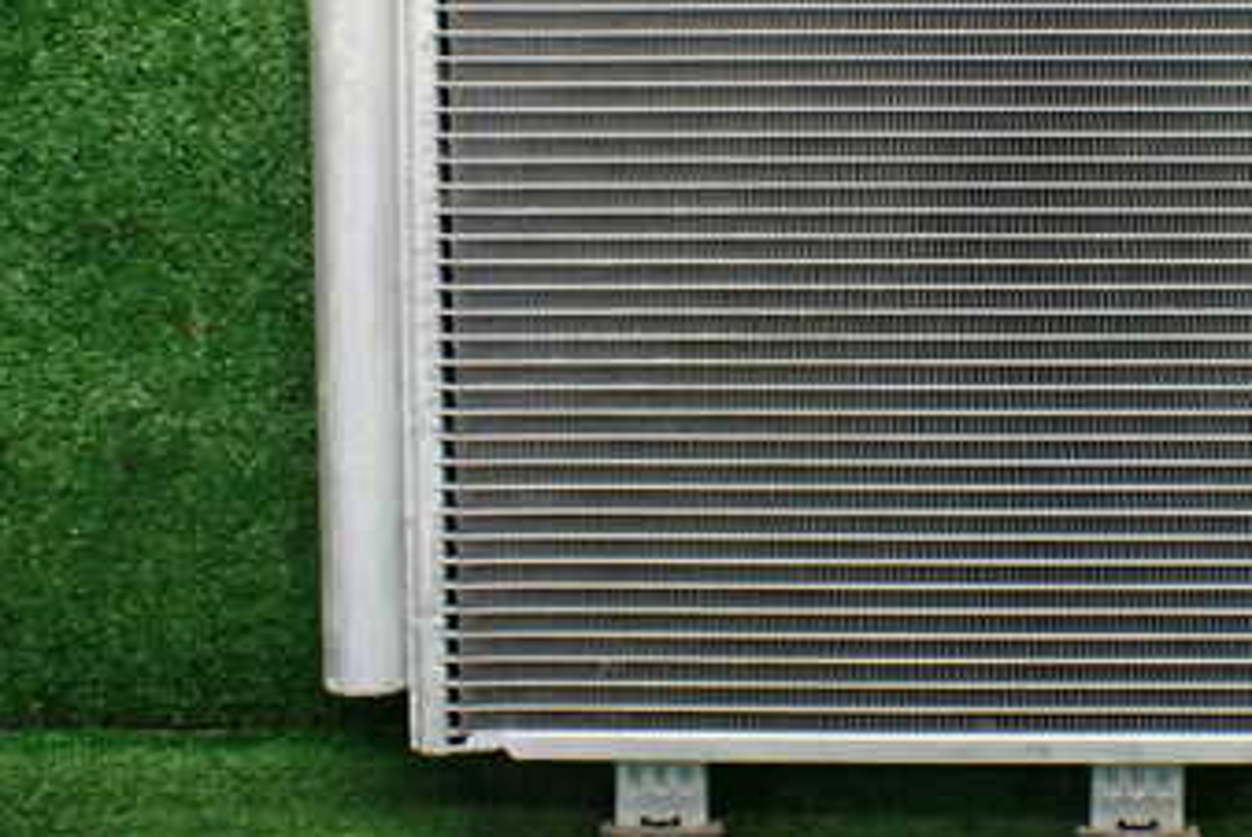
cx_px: 893
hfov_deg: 33.4
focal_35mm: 59
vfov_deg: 22.8
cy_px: 207
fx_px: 2054
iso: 500
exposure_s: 1/125
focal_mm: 5.79
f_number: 2.4
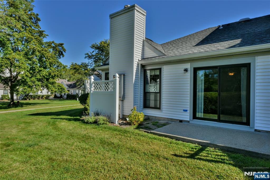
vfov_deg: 59.5
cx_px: 135
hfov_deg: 81.2
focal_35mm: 21
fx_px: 158
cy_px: 90
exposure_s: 1/125
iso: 450
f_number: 22
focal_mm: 21
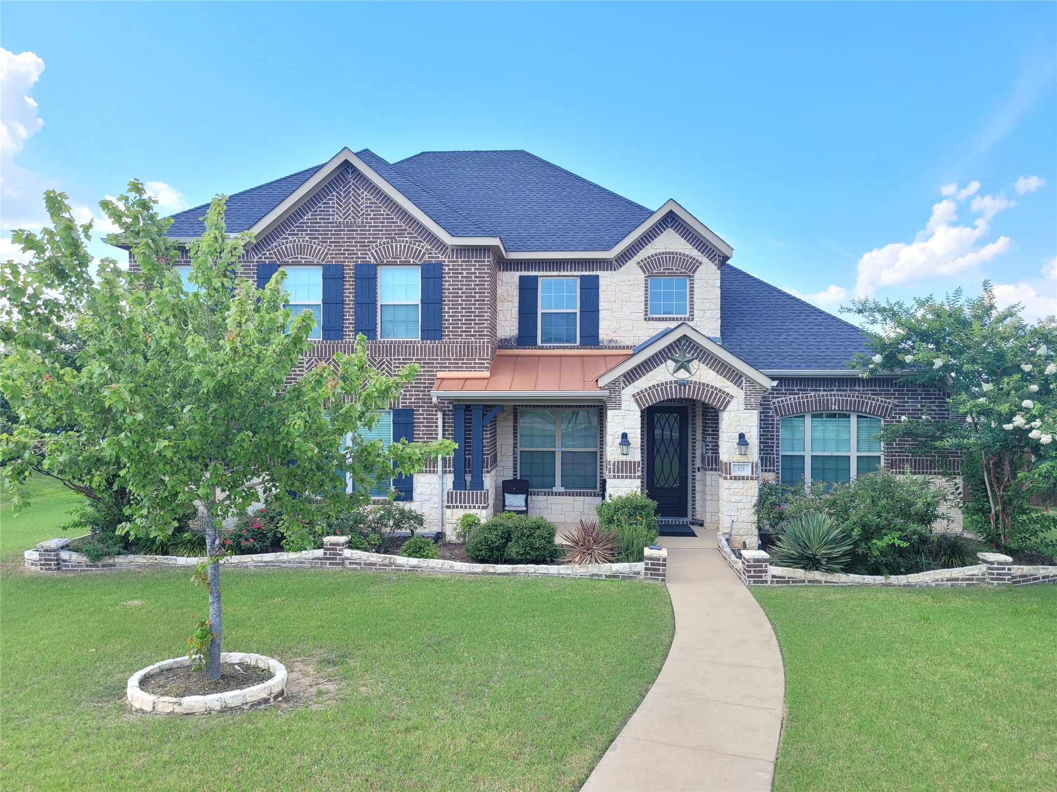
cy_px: 396
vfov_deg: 53.0
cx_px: 528
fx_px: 794
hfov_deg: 67.3
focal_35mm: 26
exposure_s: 1/455
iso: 40
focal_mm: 5.4
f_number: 1.8
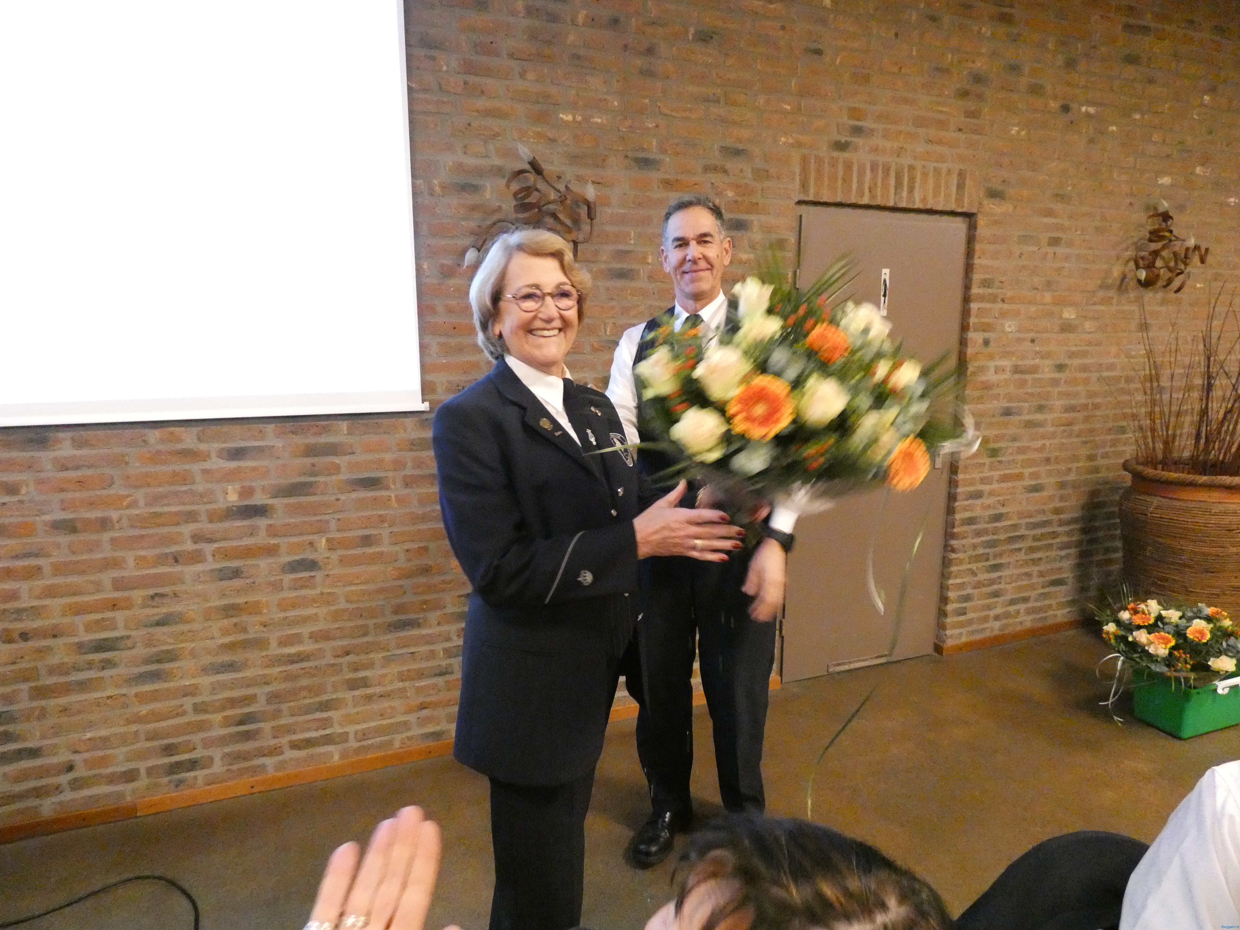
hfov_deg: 81.7
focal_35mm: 20
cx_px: 620
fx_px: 716
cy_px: 465
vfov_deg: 66.0
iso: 1600
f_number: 2.8
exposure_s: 1/50
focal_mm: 3.6
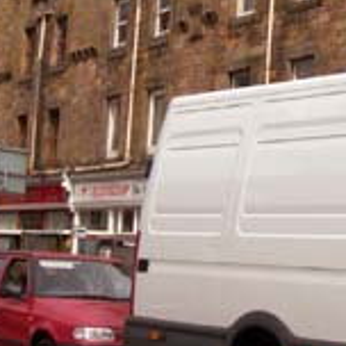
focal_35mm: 112
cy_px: 55
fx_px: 1267
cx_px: 308
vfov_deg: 15.4
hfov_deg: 15.4
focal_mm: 5.8
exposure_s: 1/400
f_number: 4.3
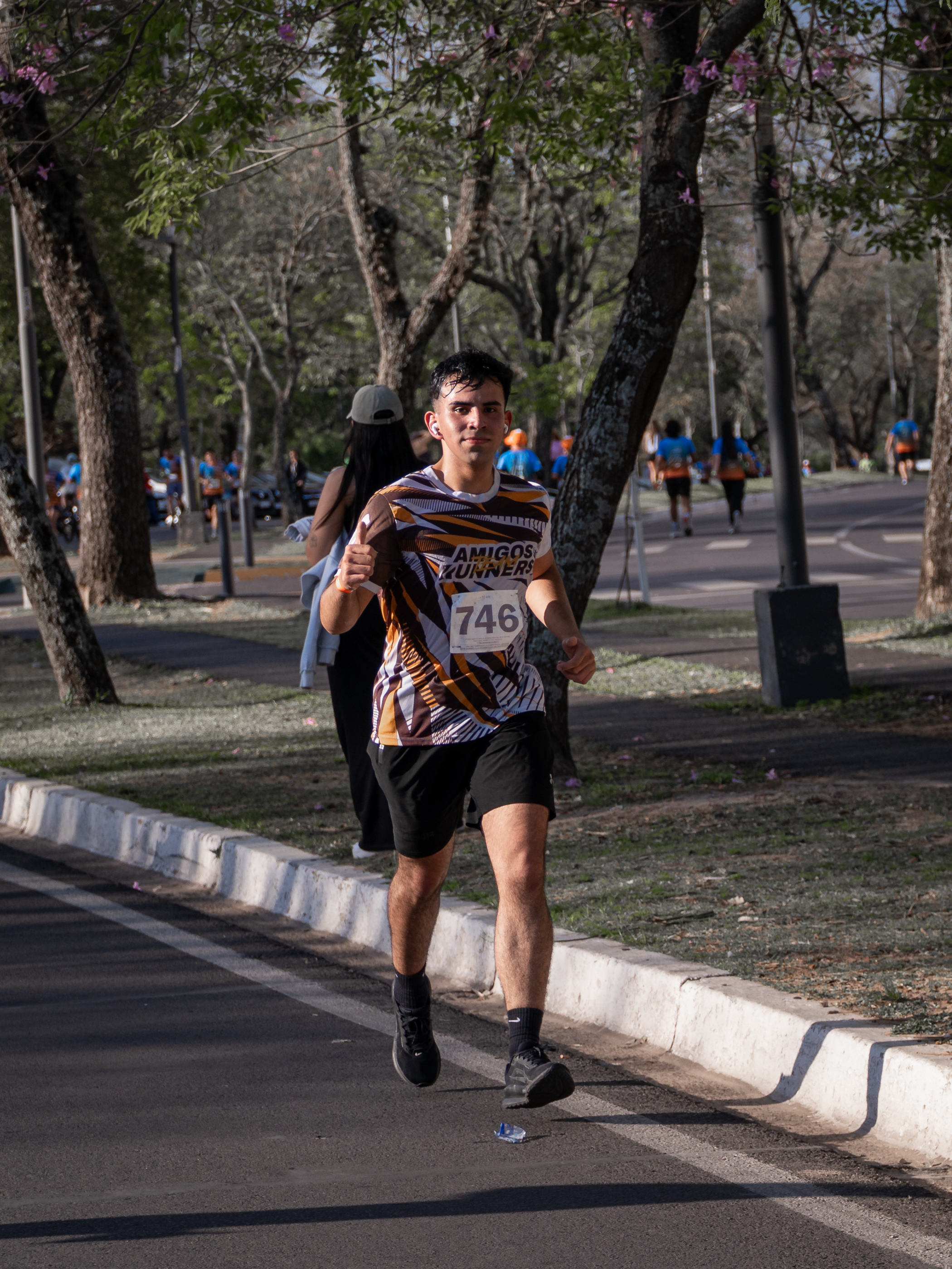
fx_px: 6182
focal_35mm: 169
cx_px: 603
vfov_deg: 11.7
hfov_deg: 8.8
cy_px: 675
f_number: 4
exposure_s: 1/1000
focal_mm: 59
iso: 160
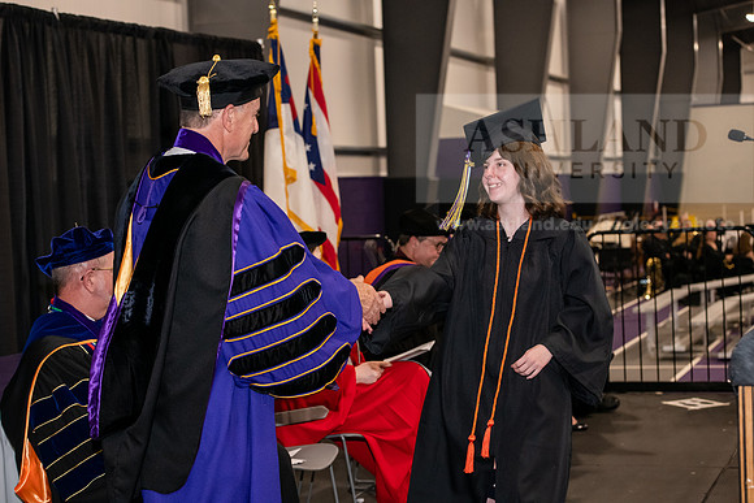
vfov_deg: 19.5
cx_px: 377
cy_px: 252
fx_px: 1466
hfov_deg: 28.8
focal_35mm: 70
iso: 2500
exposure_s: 1/200
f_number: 5
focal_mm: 70
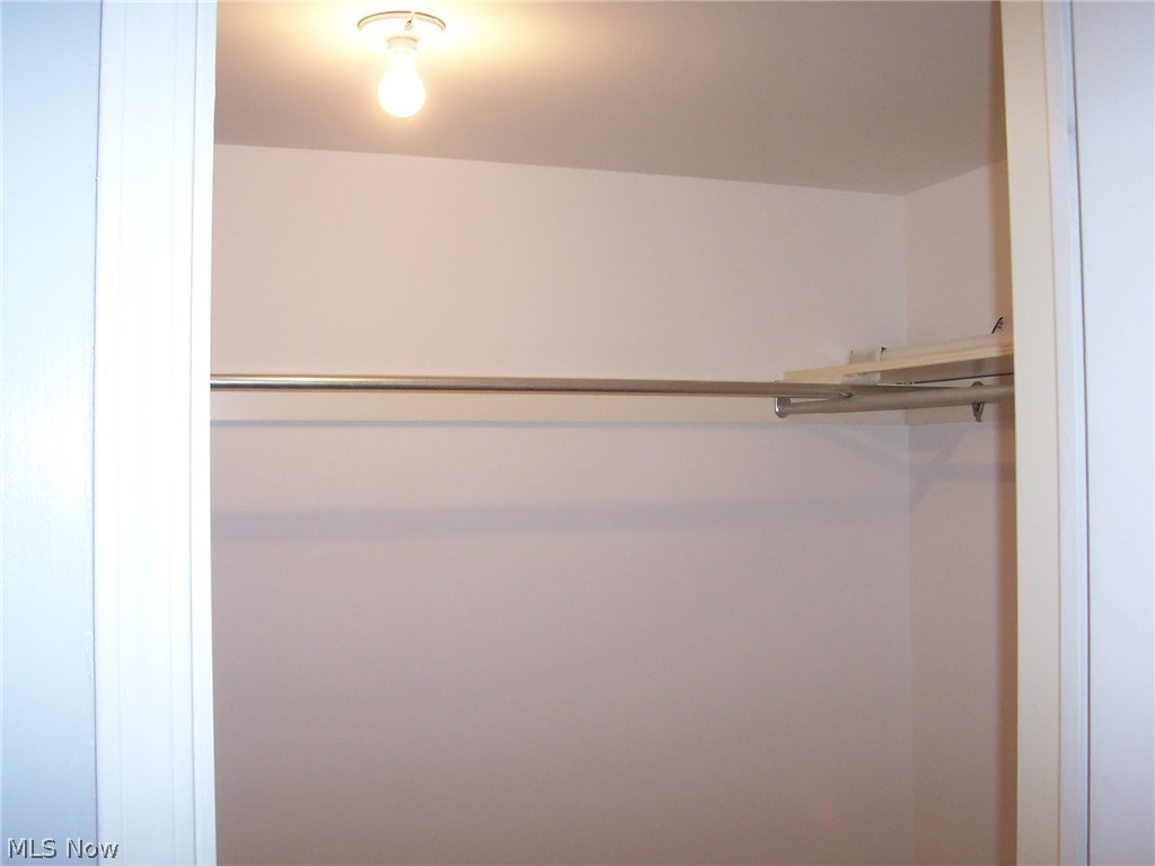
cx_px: 578
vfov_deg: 38.7
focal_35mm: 37
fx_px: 1235
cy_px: 433
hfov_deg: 50.1
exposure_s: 1/60
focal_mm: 5.6
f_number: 2.8
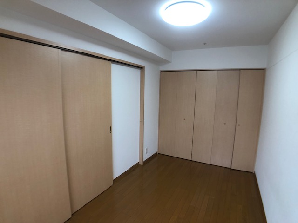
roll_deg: -1.2
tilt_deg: -7.2
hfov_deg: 63.4
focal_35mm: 28
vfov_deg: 49.7
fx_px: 241
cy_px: 112
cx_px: 149
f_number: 1.8
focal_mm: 3.99
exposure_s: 1/43
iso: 32
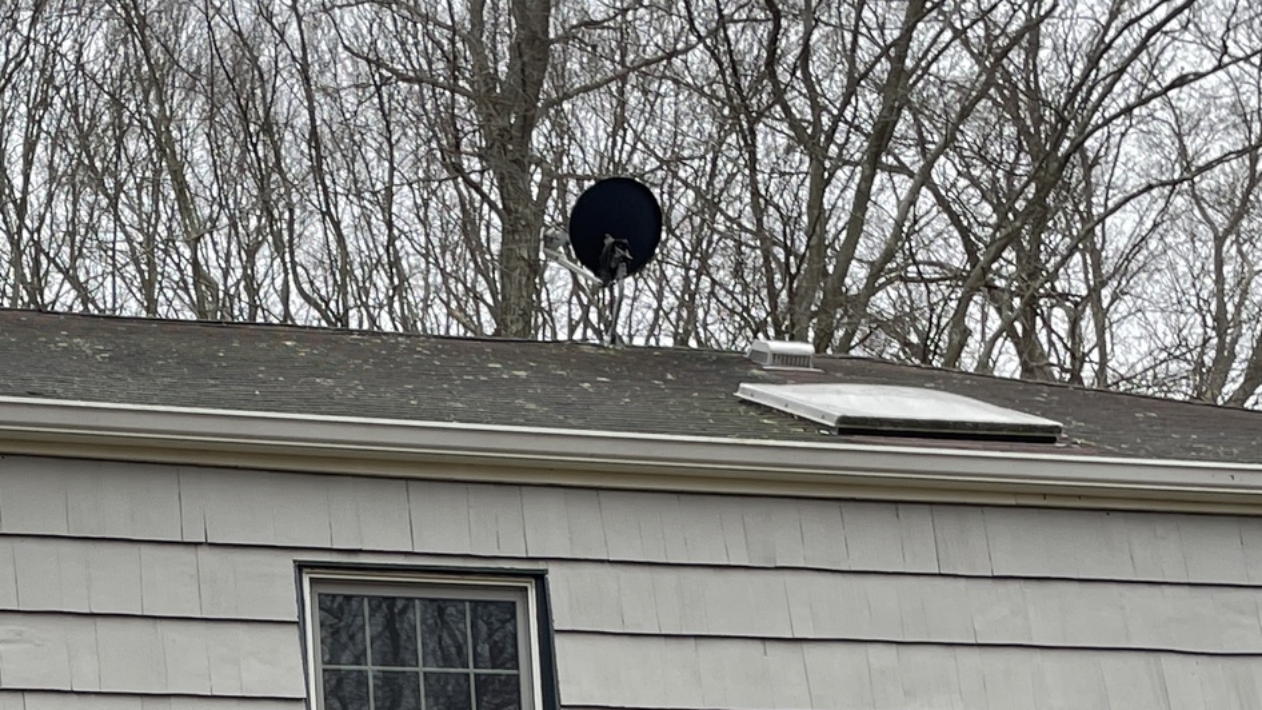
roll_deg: +2.8
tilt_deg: +4.7
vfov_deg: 12.2
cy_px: 1232
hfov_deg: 23.0
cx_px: 342
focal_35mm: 92
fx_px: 3078
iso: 32
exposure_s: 1/129
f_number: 1.6
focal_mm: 4.2
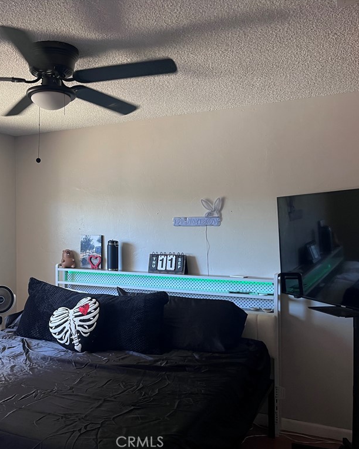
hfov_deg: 42.3
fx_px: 452
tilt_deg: -0.9
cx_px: 98
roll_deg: +0.3
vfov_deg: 52.9
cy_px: 224
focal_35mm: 34
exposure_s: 1/60
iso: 100
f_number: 1.6
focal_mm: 5.1
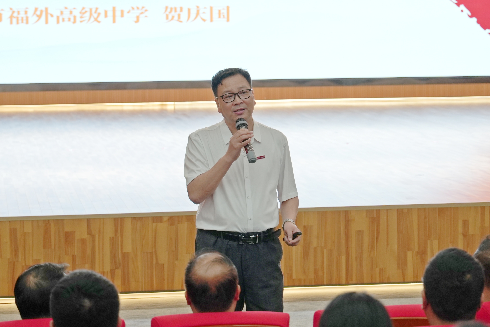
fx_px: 953
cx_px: 245
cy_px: 164
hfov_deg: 28.8
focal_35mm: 70
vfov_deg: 19.5
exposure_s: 1/80
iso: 500
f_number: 4
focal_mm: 70
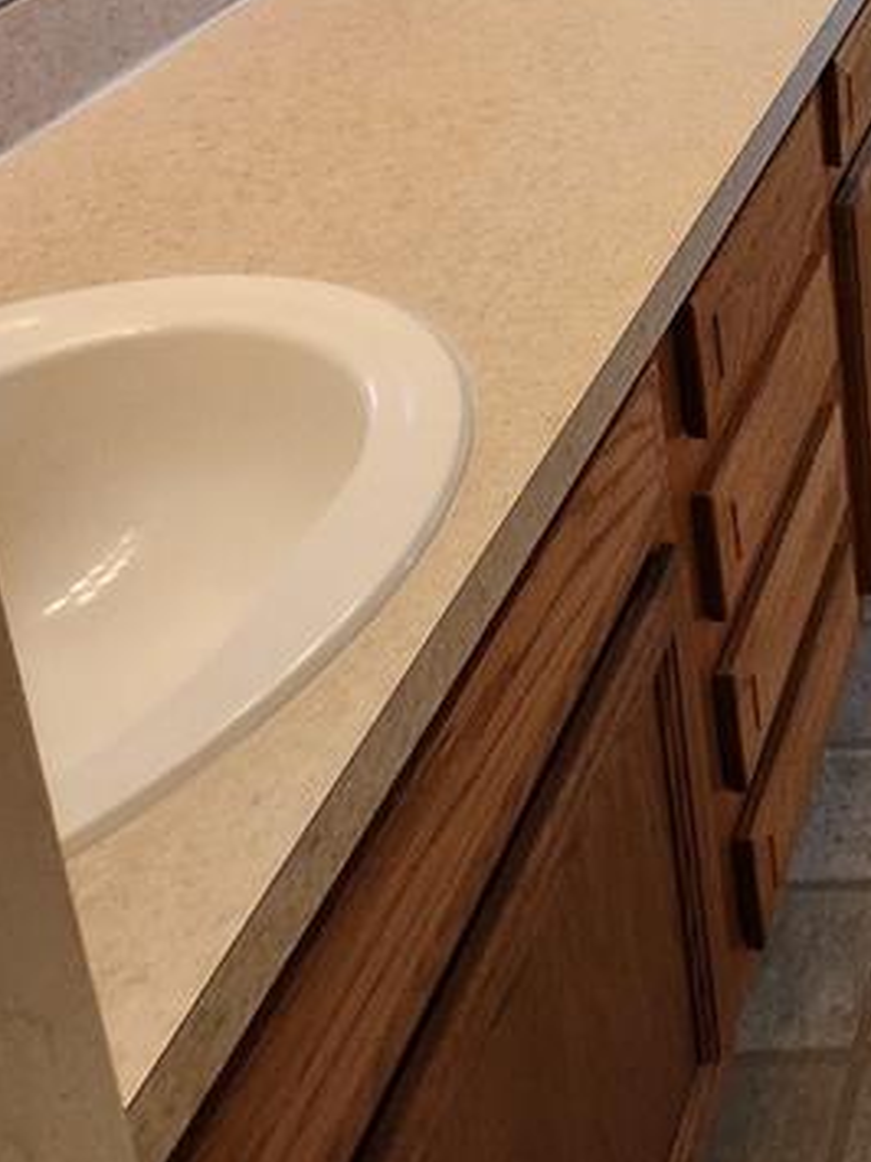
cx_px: 1303
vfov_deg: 34.7
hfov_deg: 25.1
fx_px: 1477
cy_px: -216
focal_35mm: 44
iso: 125
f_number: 2.2
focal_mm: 1.74
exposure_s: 1/60
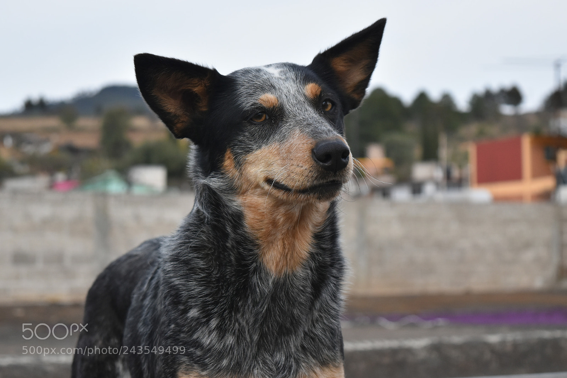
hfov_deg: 24.6
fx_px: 1300
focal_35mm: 82
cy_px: 189
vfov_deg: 16.6
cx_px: 284
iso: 800
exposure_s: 1/1000
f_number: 5.6
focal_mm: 55
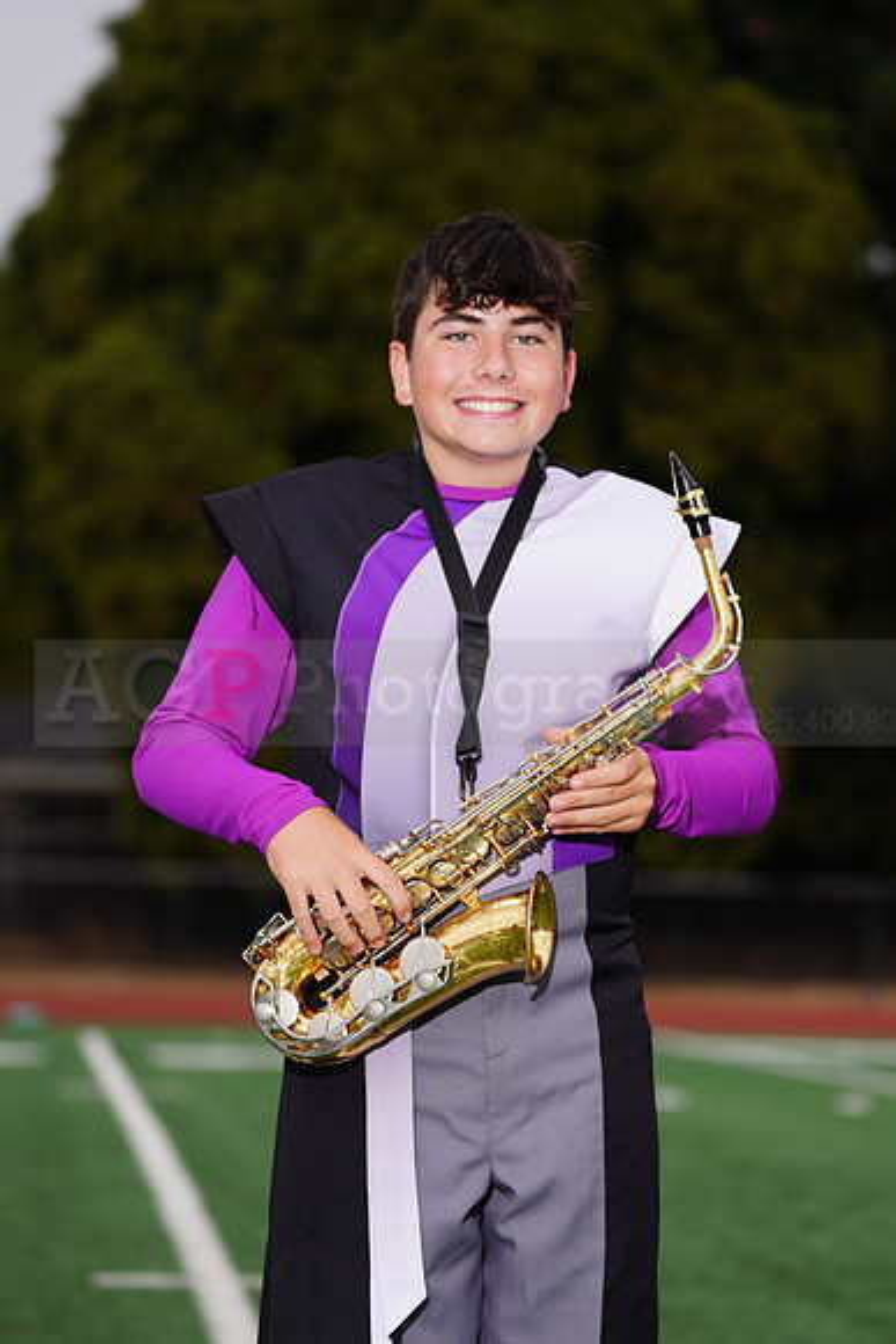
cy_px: 672
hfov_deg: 7.6
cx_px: 448
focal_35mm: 181
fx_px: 6753
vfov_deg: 11.4
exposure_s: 1/160
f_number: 5.6
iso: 200
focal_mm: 181
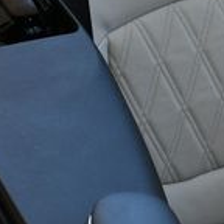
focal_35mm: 136
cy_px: 36
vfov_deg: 12.8
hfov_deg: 12.2
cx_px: 333
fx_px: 996
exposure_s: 1/250
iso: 200
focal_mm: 18
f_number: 5.6
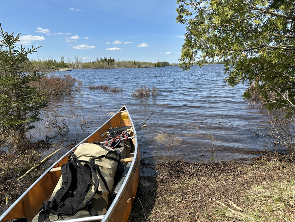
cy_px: 111
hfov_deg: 71.6
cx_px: 148
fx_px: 205
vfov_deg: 56.8
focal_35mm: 24
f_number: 1.78
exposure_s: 1/3058
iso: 80
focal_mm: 6.86
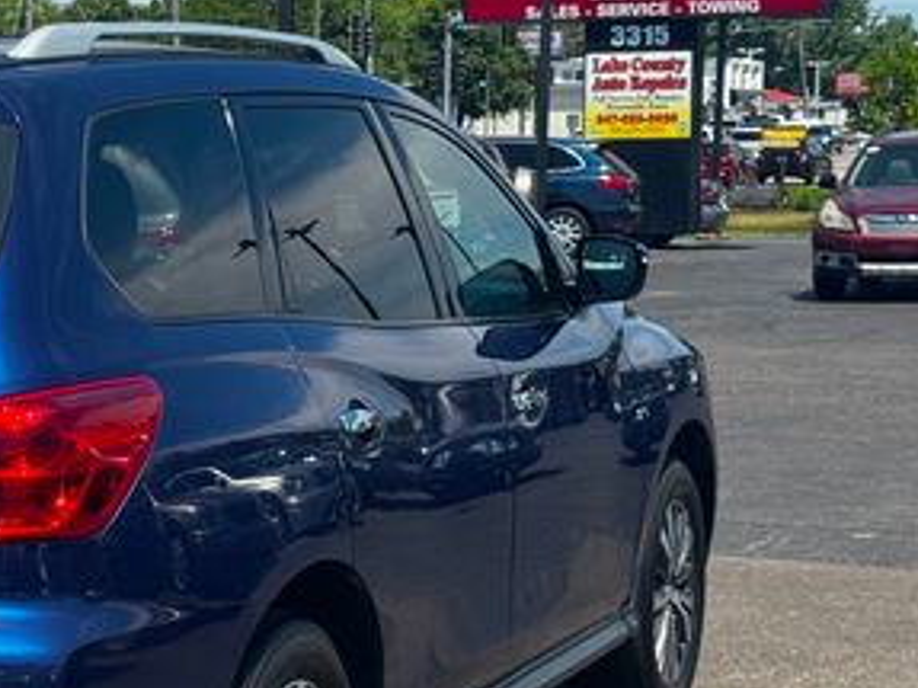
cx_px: 77
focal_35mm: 107
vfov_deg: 13.8
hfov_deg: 18.1
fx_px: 2836
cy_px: 445
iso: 64
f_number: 1.78
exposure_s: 1/2611
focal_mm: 6.76
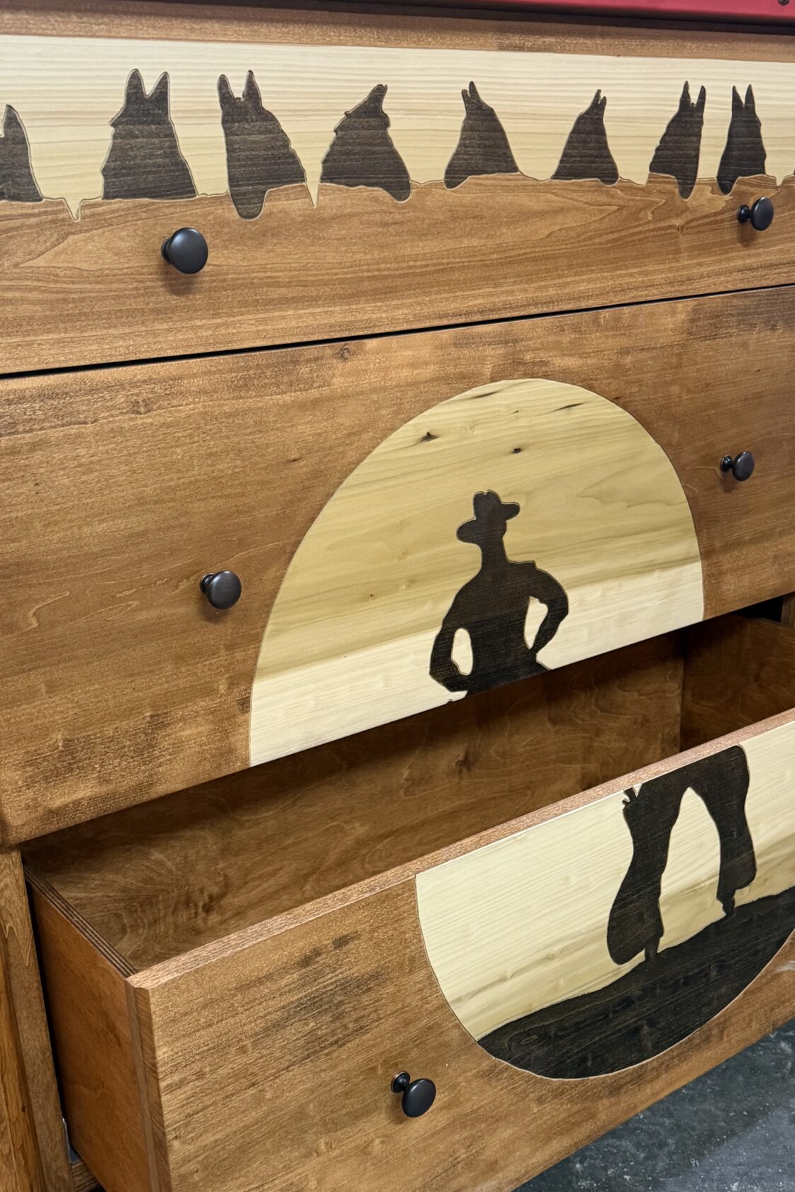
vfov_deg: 50.3
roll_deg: +2.2
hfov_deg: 35.0
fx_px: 1259
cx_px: 408
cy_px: 722
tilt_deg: -21.0
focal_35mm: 38
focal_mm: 6.76
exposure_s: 1/60
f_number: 1.78
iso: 400
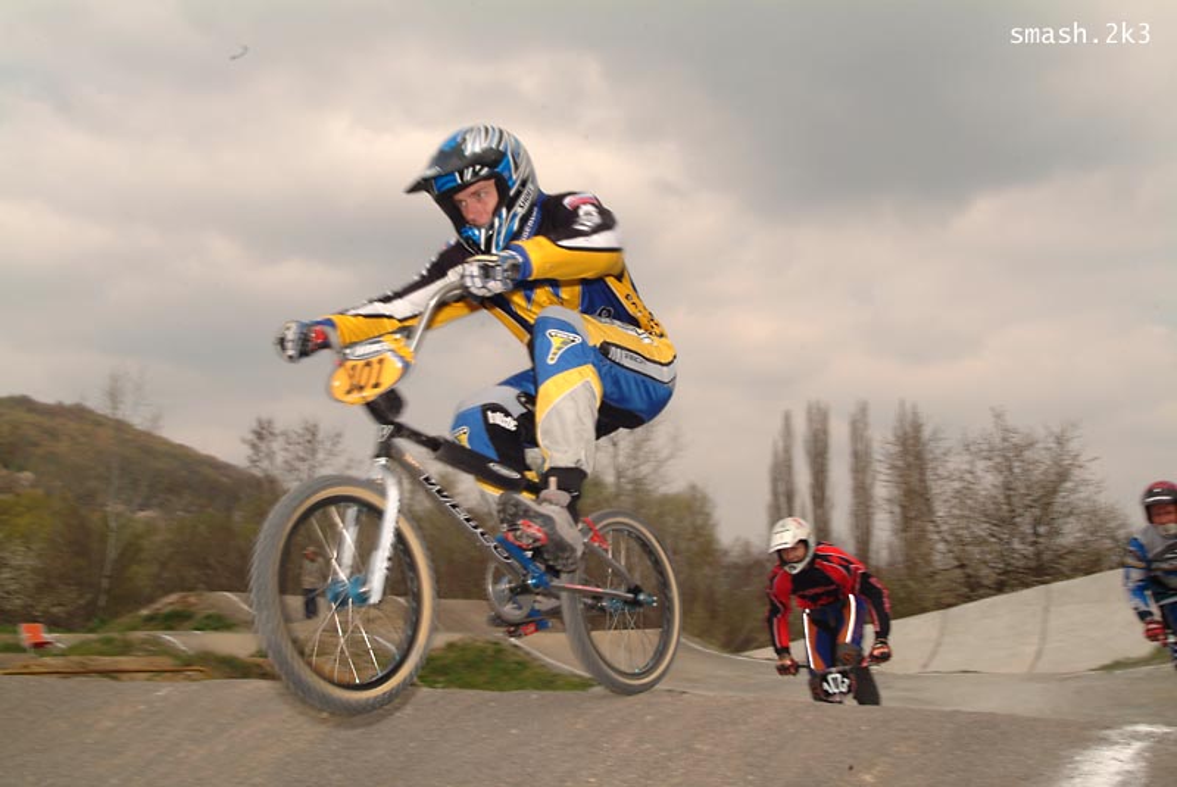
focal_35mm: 40
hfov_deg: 47.9
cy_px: 394
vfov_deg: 33.1
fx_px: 1325
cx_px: 588
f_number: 11
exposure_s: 1/125
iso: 100
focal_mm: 27
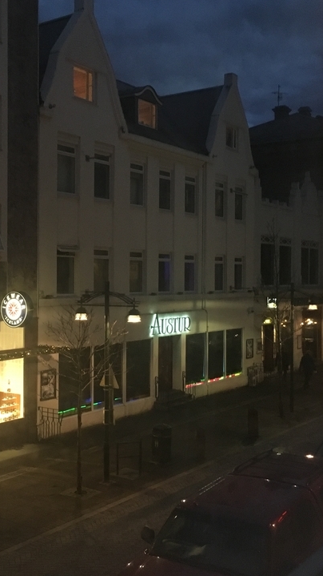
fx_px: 686
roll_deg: +0.4
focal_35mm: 45
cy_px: 276
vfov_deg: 45.5
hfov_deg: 26.3
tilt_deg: +0.7
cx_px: 103
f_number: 2.2
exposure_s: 1/17
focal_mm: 4.15
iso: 250
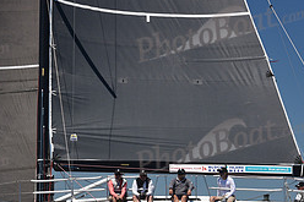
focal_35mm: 164
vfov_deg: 8.3
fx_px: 1384
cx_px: 74
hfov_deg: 12.5
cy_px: 225
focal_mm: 70
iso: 250
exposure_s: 1/800
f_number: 6.3
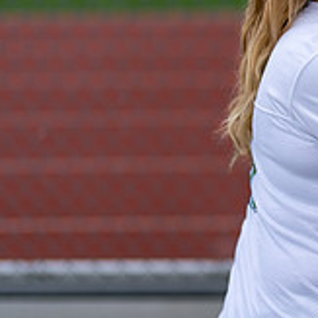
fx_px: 1954
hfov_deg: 9.0
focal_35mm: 188
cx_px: 510
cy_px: 146
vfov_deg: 9.3
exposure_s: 1/320
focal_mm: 50
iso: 100
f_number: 1.2
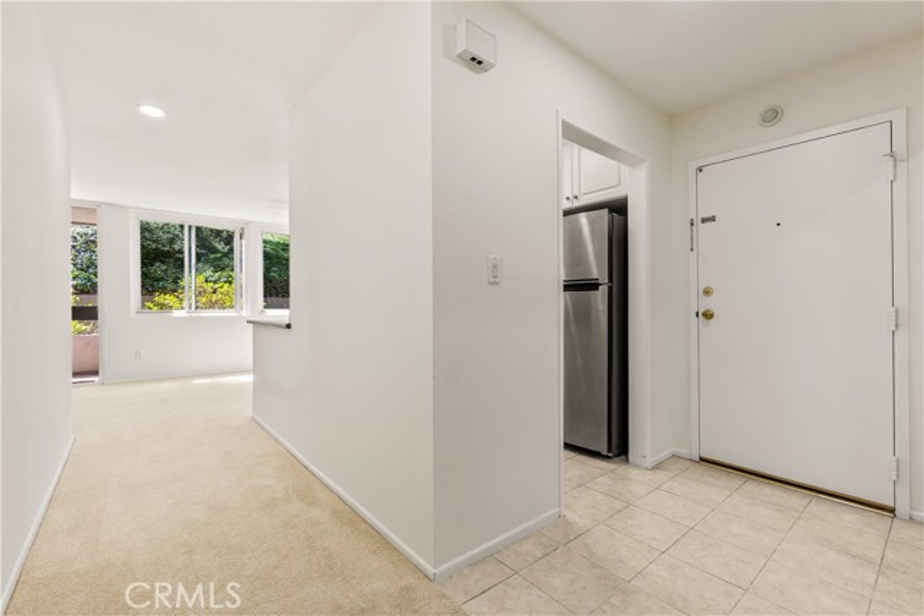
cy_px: 308
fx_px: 385
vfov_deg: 77.4
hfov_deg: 100.4
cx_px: 462
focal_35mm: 15
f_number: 8
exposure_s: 1/50
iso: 400
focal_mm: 10
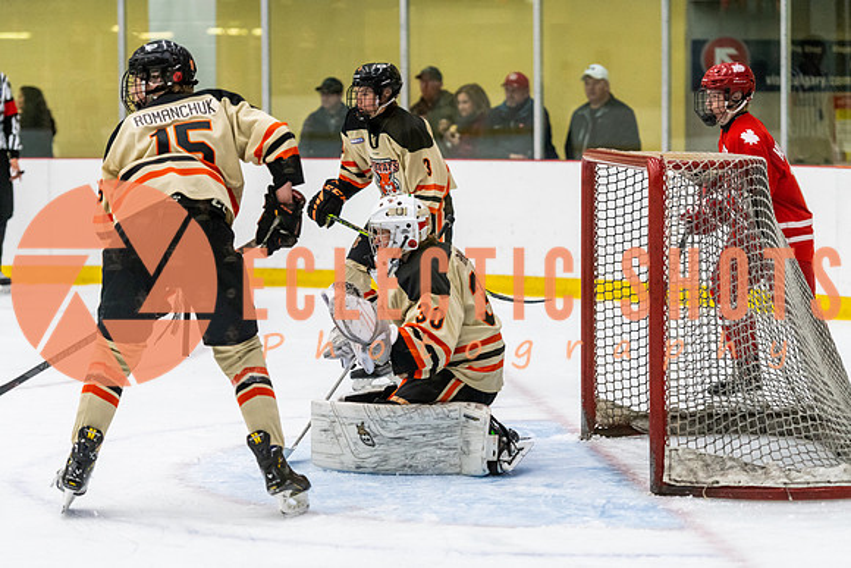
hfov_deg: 15.7
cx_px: 452
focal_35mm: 130
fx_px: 3077
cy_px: 301
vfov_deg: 10.5
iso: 3200
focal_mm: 116
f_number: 2.8
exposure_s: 1/640
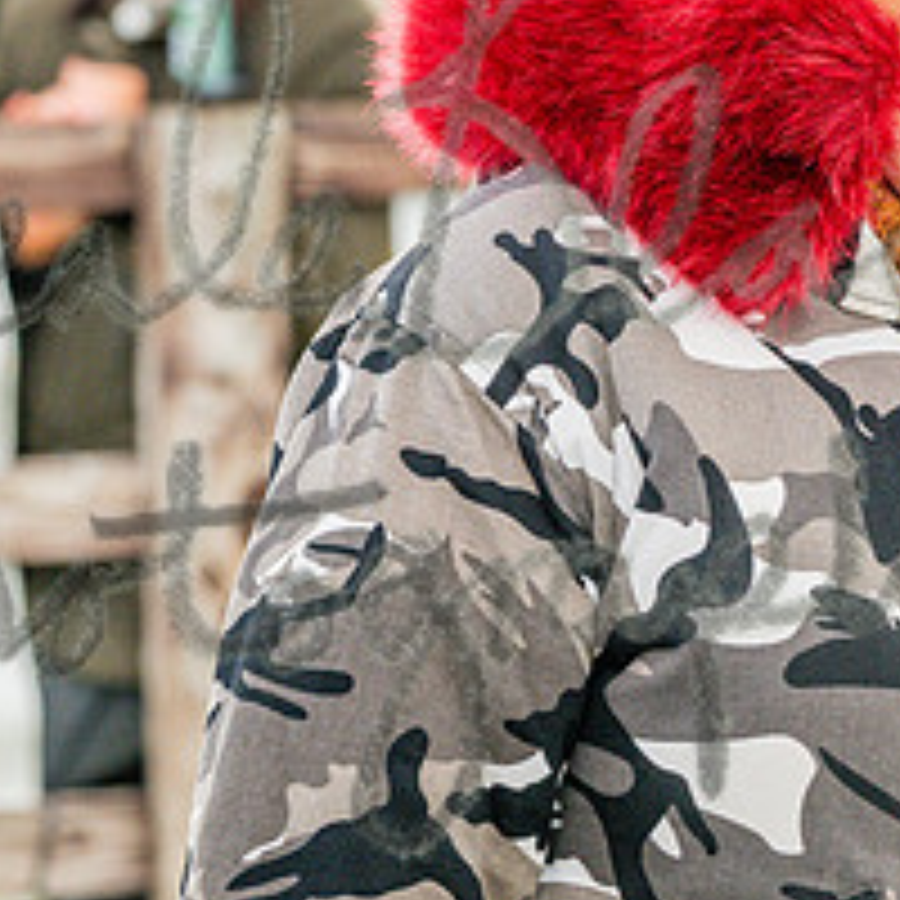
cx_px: 588
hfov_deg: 5.8
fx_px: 8883
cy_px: 23
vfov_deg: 5.8
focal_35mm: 302
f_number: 5
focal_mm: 96
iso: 400
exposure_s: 1/500
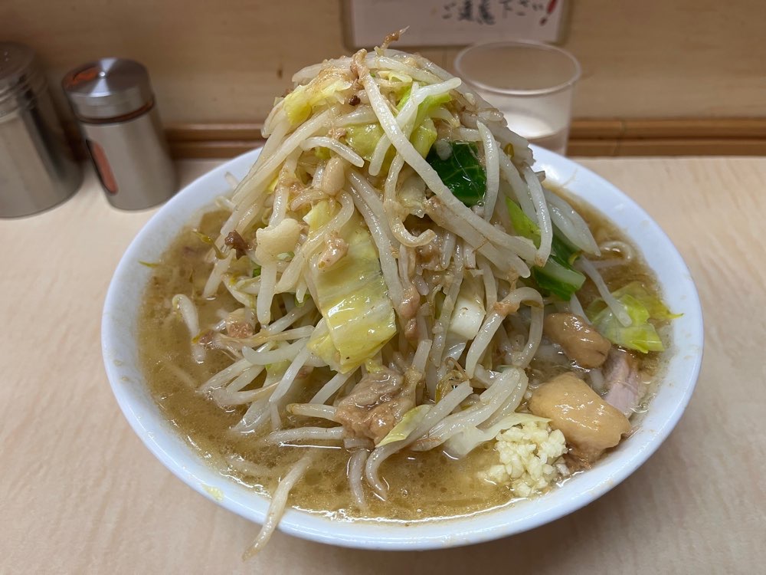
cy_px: 288
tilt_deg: -42.8
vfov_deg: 53.1
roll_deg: +1.8
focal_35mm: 26
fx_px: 575
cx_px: 383
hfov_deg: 67.3
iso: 80
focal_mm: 5.1
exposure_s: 1/50
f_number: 1.6
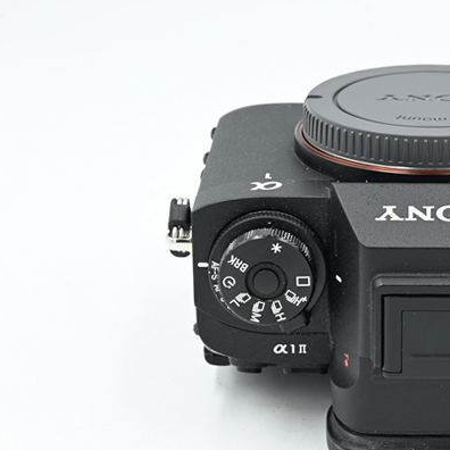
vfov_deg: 12.5
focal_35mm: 140
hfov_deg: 12.3
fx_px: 2059
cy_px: 235
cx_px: 485
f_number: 14
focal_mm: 69
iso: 100
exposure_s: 1/10
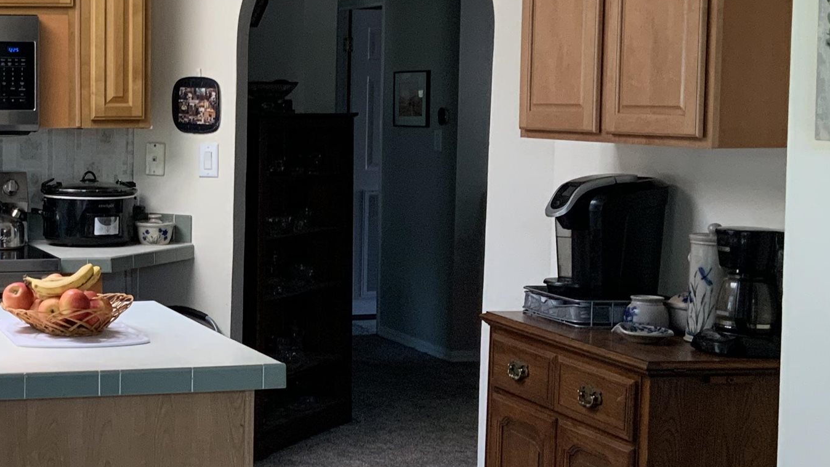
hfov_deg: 28.3
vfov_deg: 16.8
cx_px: 86
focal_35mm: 72
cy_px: 228
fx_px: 1584
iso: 64
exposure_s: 1/105
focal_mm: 3
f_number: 1.8
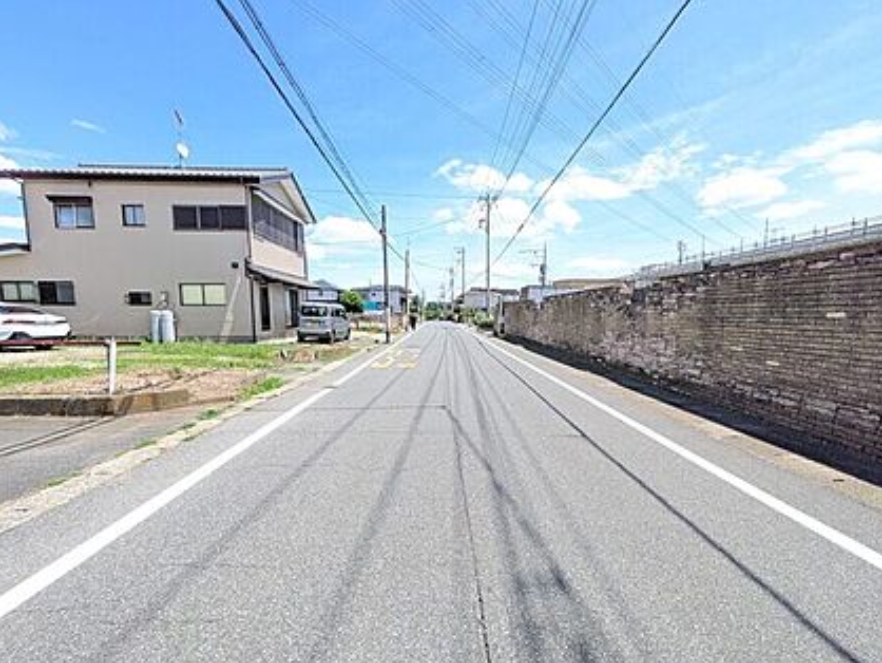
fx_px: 382
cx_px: 454
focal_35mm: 15
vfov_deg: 81.7
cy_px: 353
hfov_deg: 98.1
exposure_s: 1/2294
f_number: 2.2
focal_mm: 1.83
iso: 161
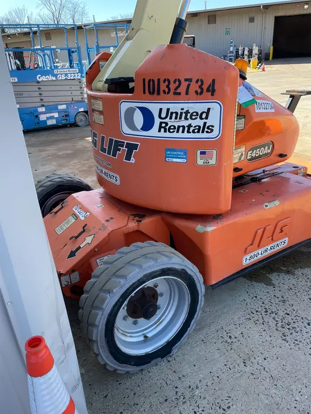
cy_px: 207
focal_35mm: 26
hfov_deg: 53.1
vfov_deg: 67.3
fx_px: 311
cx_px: 156
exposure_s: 1/454
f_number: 1.6
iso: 32
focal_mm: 4.2
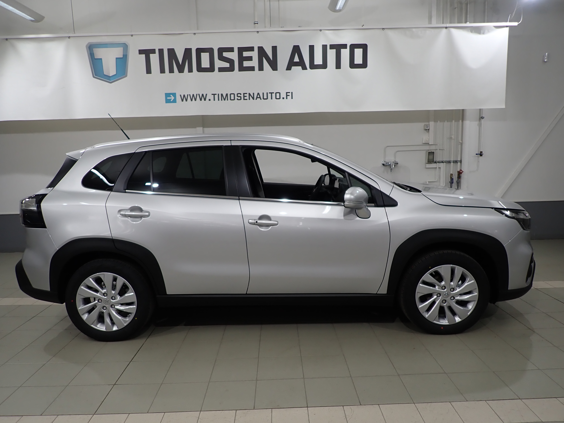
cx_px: 282
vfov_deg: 54.9
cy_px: 212
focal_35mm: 25
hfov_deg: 69.4
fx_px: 407
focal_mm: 4.5
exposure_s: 1/100
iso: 100
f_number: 2
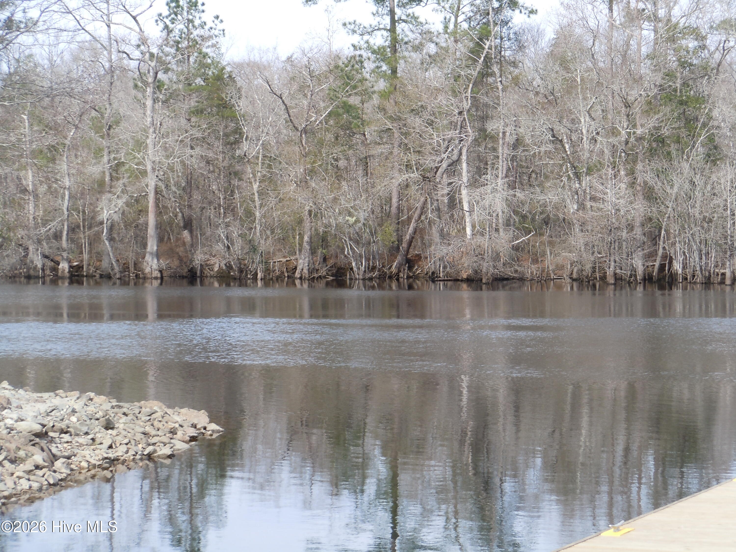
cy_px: 276
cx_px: 368
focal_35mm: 102
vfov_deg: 14.5
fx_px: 2169
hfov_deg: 19.3
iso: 100
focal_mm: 18.3
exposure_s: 1/200
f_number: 5.4
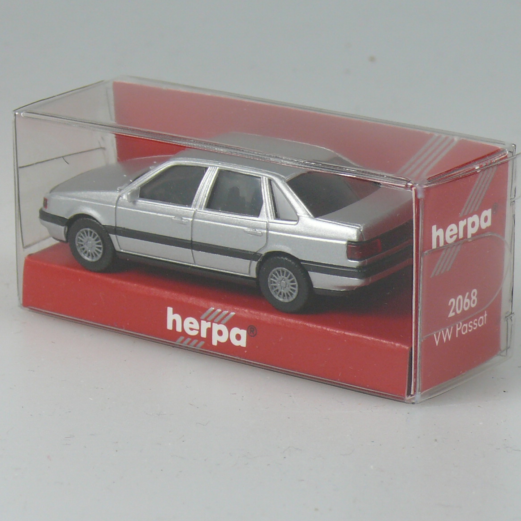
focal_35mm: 152
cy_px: 254
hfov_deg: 11.5
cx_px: 293
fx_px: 2588
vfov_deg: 11.5
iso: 100
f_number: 5
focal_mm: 14.8
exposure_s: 1/30
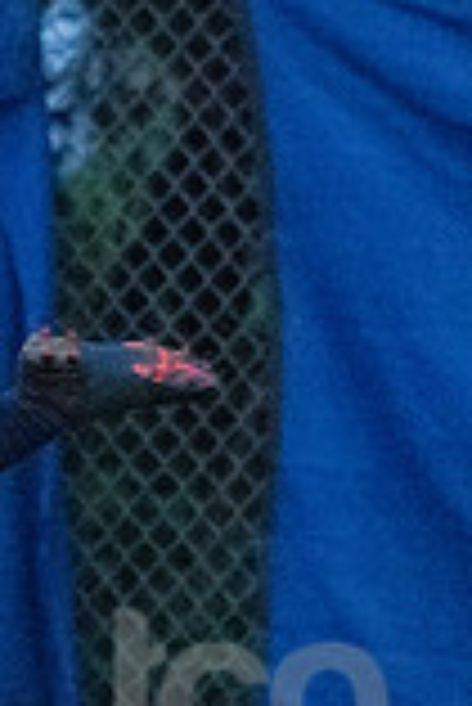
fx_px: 42325
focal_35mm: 2157
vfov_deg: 1.0
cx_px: -387
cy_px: 139
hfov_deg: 0.6
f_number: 5.6
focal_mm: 390
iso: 6400
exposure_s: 1/2000
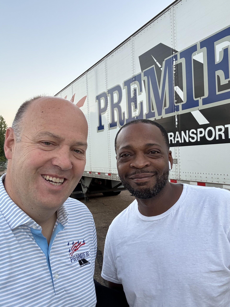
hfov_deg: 46.8
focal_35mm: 30
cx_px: 115
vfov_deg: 60.0
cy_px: 154
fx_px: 266
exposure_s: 1/60
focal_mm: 2.69
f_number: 1.9
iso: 80
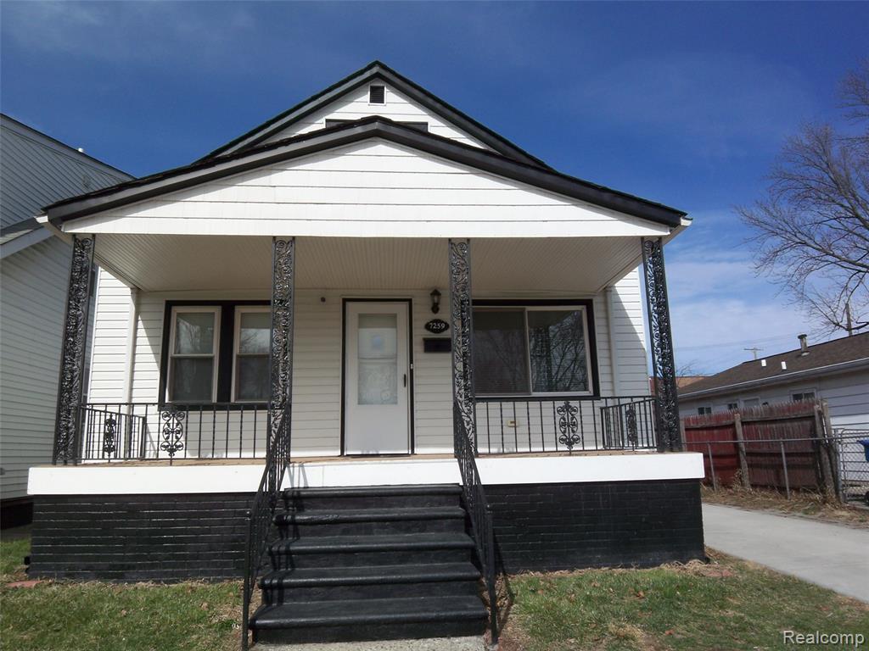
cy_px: 326
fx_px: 577
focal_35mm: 23
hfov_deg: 73.9
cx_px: 434
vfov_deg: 58.9
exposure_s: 1/400
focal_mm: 3.8
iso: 50
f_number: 5.6
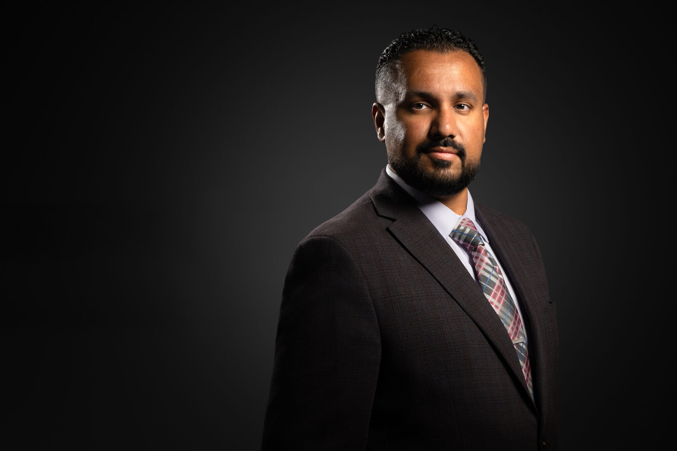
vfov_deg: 10.5
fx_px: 2444
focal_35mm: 130
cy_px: 226
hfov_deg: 15.8
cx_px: 338
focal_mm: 130
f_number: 11
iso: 125
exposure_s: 1/125
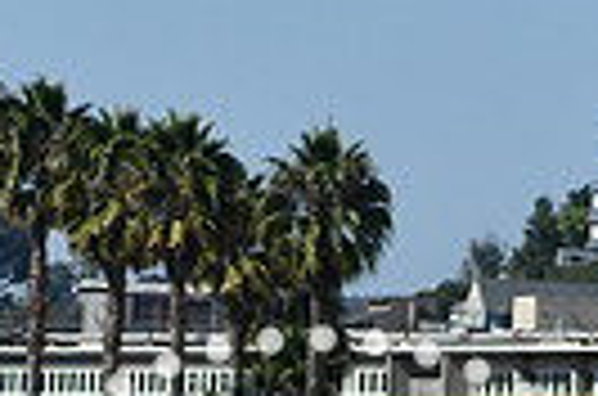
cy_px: 749
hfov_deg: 1.9
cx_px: 315
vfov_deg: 1.2
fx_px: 18494
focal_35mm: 1116
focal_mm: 170
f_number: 7.1
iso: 200
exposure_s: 1/1600
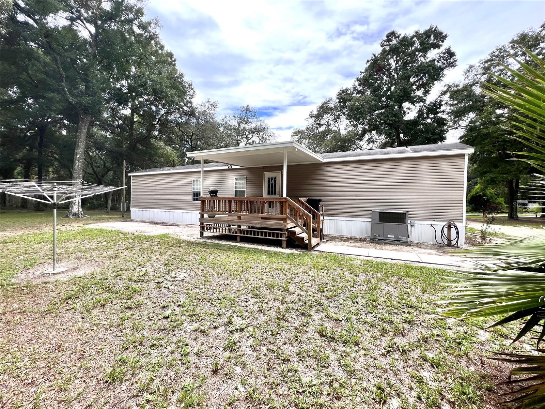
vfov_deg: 89.9
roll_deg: -1.0
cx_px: 272
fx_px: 205
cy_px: 204
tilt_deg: -1.2
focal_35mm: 13
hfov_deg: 106.2
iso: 32
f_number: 1.8
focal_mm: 1.57
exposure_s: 1/1143
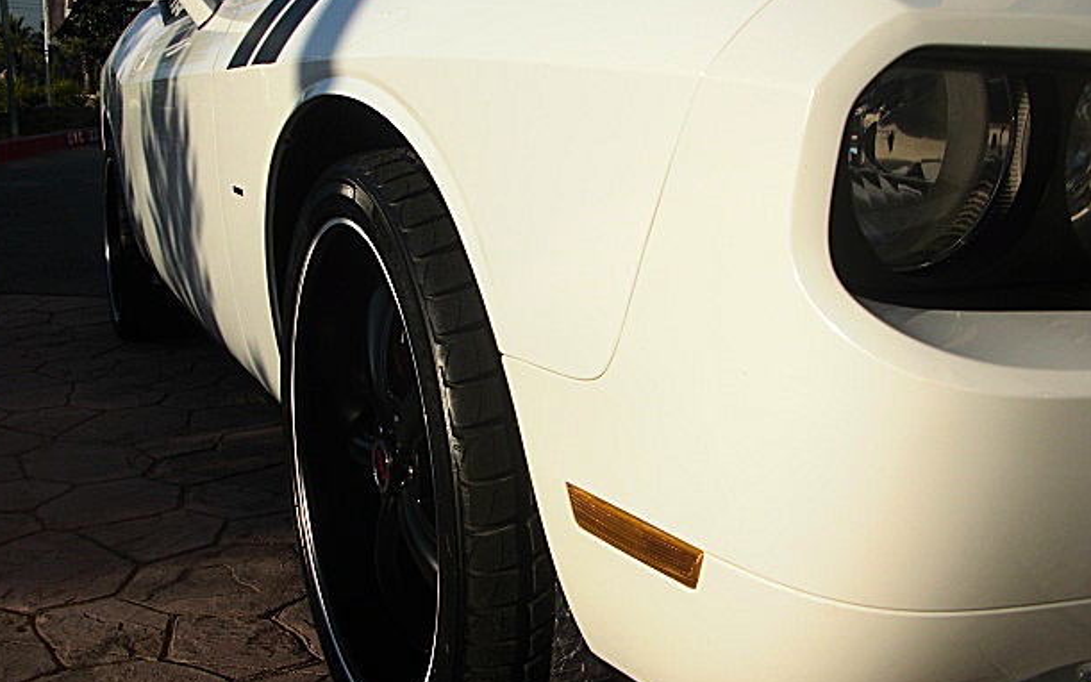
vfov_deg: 32.0
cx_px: 550
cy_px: 307
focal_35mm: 40
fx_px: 1189
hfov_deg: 49.3
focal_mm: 6.3
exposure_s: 1/160
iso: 50
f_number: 7.9
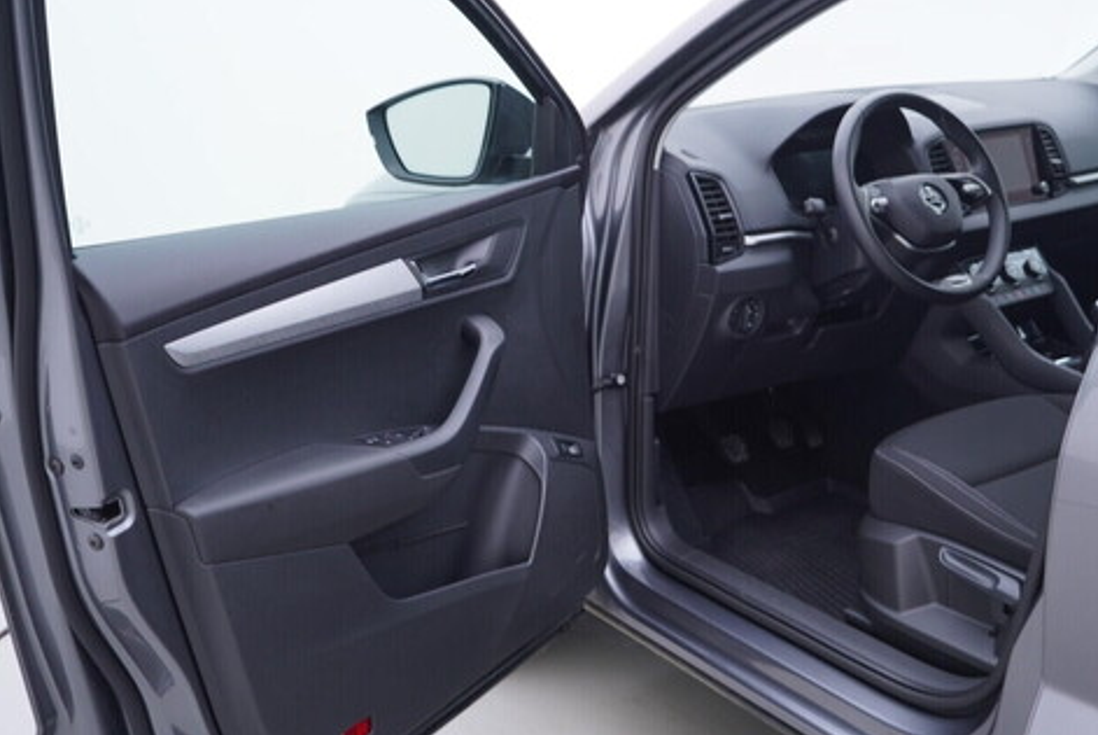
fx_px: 1282
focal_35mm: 42
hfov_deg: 46.2
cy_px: 312
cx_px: 639
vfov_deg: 31.9
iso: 125
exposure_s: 1/40
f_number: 2.8
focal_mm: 24
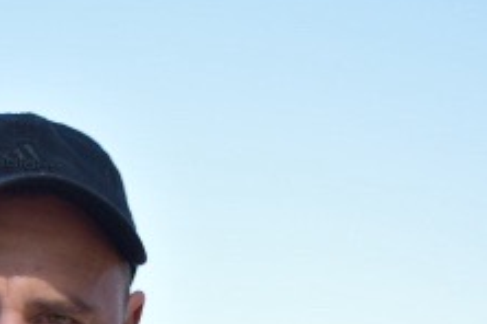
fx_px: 2922
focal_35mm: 216
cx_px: -373
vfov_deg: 6.3
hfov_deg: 9.1
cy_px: 533
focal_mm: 40
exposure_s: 1/320
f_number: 7.1
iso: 200
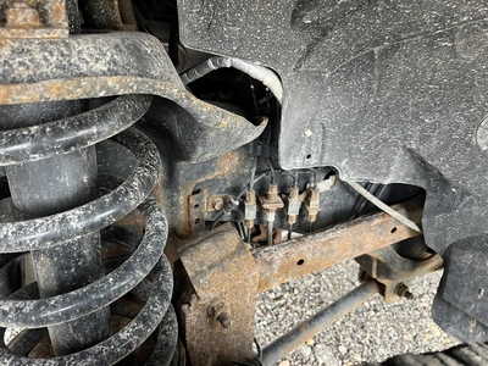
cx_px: 244
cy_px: 183
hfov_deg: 67.3
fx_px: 367
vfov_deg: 53.1
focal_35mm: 26
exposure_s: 1/90
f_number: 1.6
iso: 125
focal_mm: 5.1
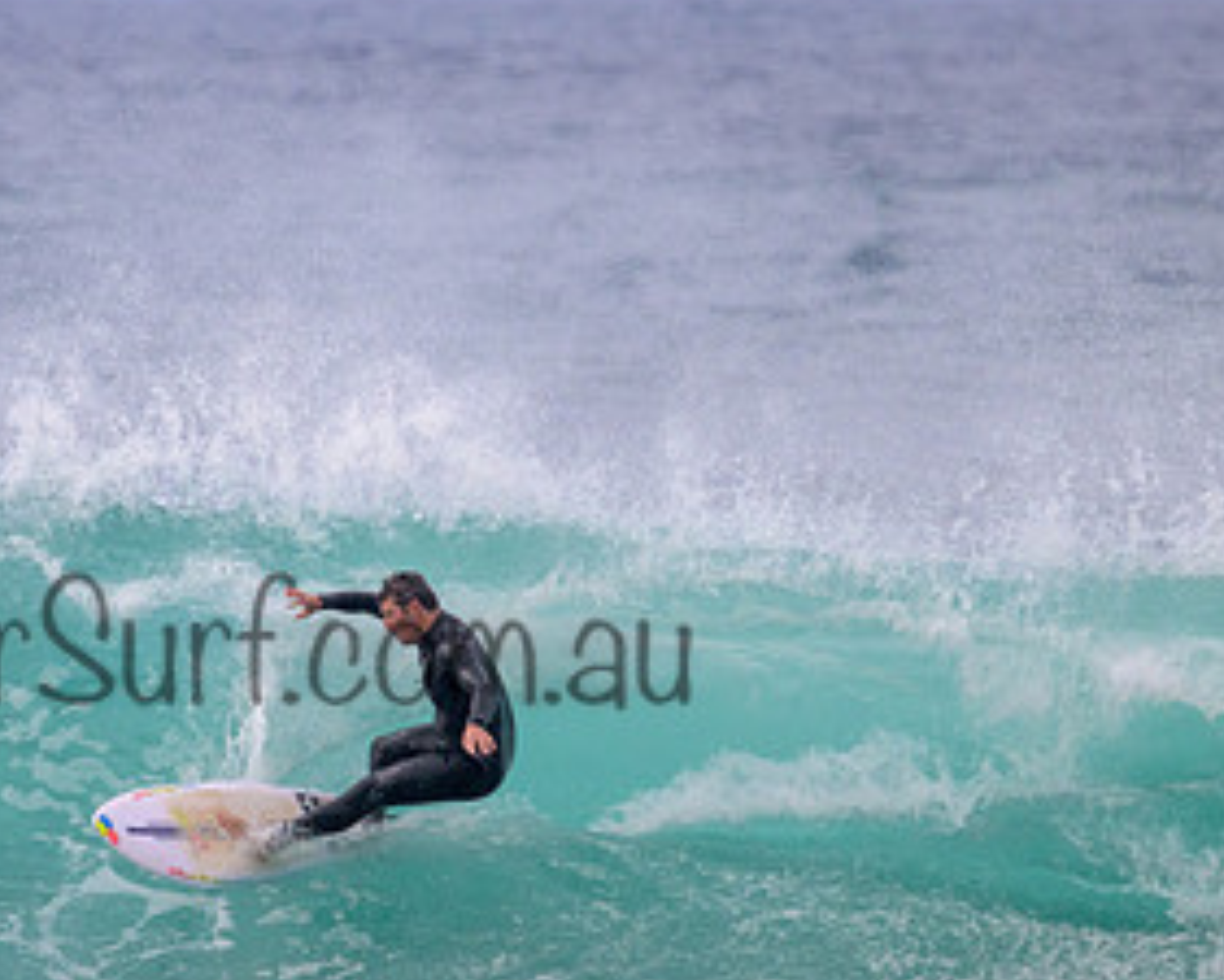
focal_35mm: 1551
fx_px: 56206
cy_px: 603
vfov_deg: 1.0
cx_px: 231
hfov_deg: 1.2
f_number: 11
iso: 1000
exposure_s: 1/2000
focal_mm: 800
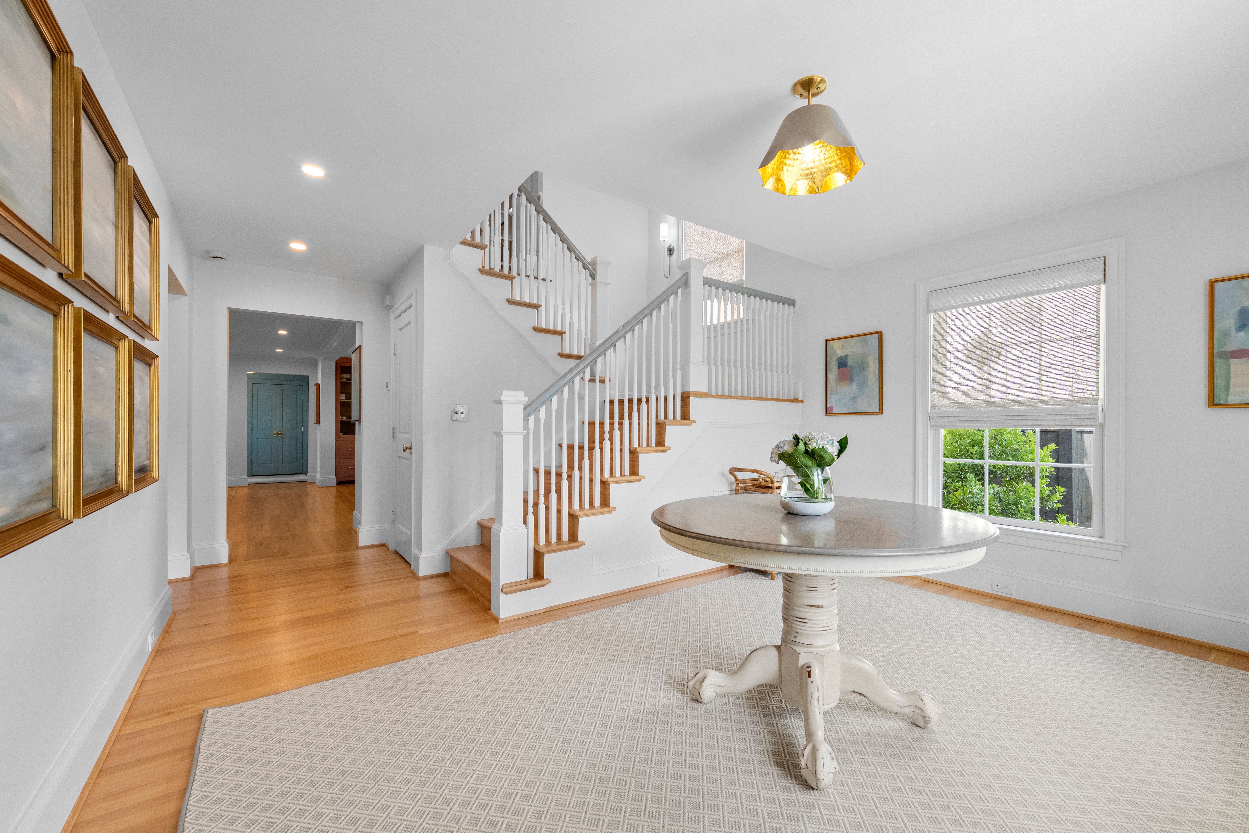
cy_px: 438
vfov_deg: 77.3
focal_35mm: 15
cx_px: 663
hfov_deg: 100.3
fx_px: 520
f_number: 5.6
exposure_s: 1/80
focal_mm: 13
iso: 1250
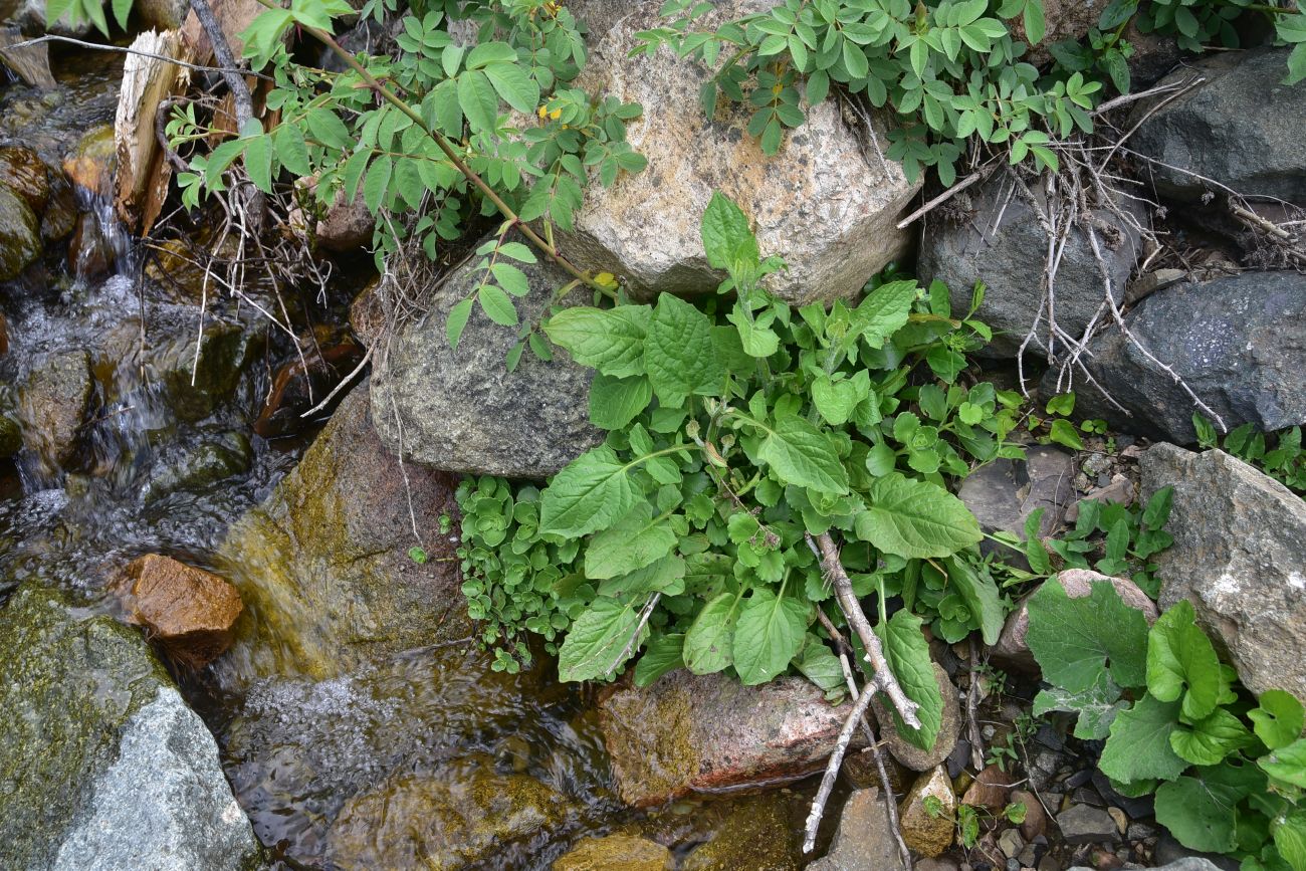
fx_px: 1814
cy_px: 436
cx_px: 653
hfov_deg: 39.6
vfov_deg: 27.0
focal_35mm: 50
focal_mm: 50
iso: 320
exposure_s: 1/125
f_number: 10
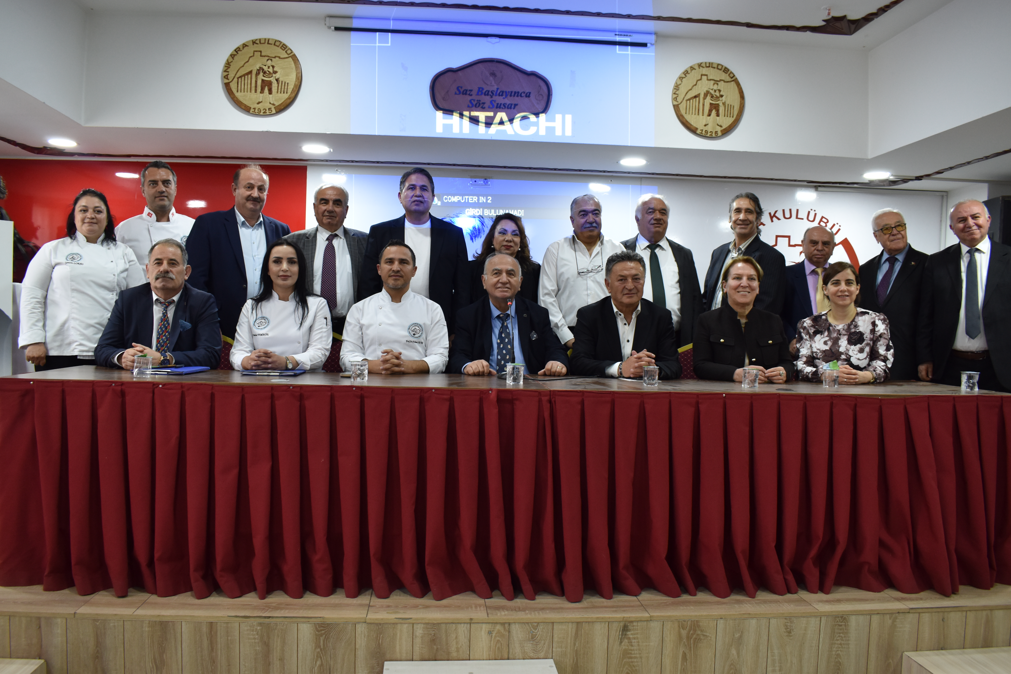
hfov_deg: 67.4
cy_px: 337
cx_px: 506
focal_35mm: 27
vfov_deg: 47.9
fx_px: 758
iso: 720
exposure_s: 1/30
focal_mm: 18
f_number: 5
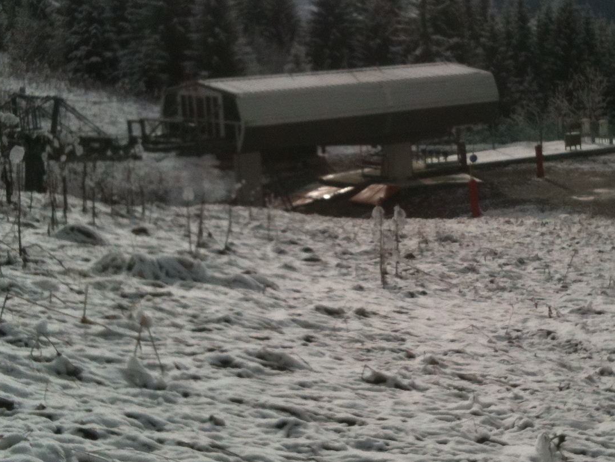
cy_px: 234
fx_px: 1173
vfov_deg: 22.3
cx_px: 455
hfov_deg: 29.0
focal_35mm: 66
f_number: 2.8
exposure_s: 1/3966
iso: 64
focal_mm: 3.85
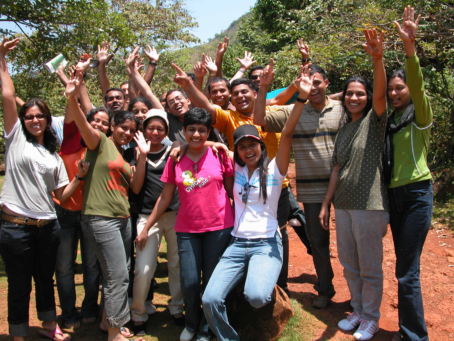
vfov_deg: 40.7
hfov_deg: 52.6
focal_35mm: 35
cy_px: 170
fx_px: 459
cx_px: 227
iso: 100
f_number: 5.6
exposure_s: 1/211
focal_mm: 8.9
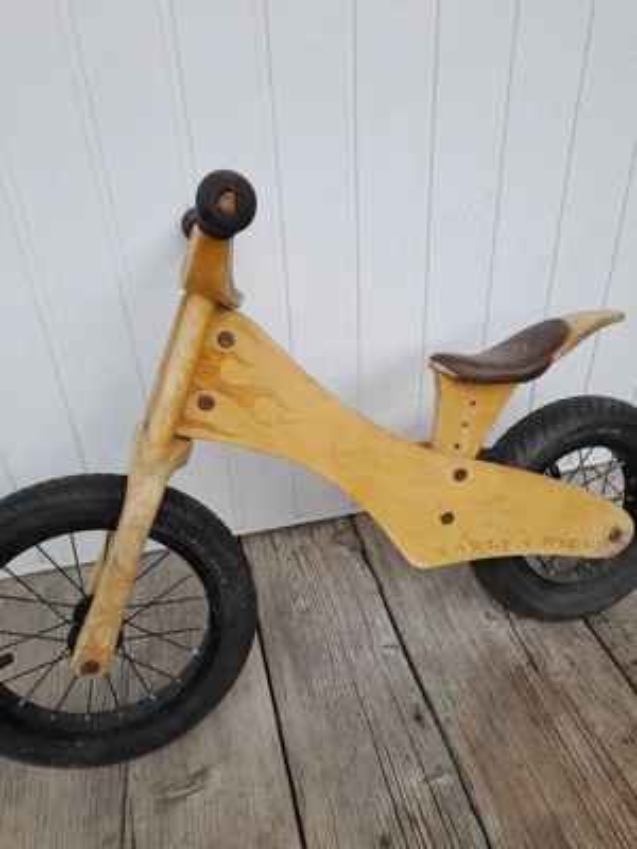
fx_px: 613
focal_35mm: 25
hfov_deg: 54.9
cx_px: 318
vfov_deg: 69.4
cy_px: 424
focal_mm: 4.6
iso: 20
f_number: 2
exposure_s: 1/141
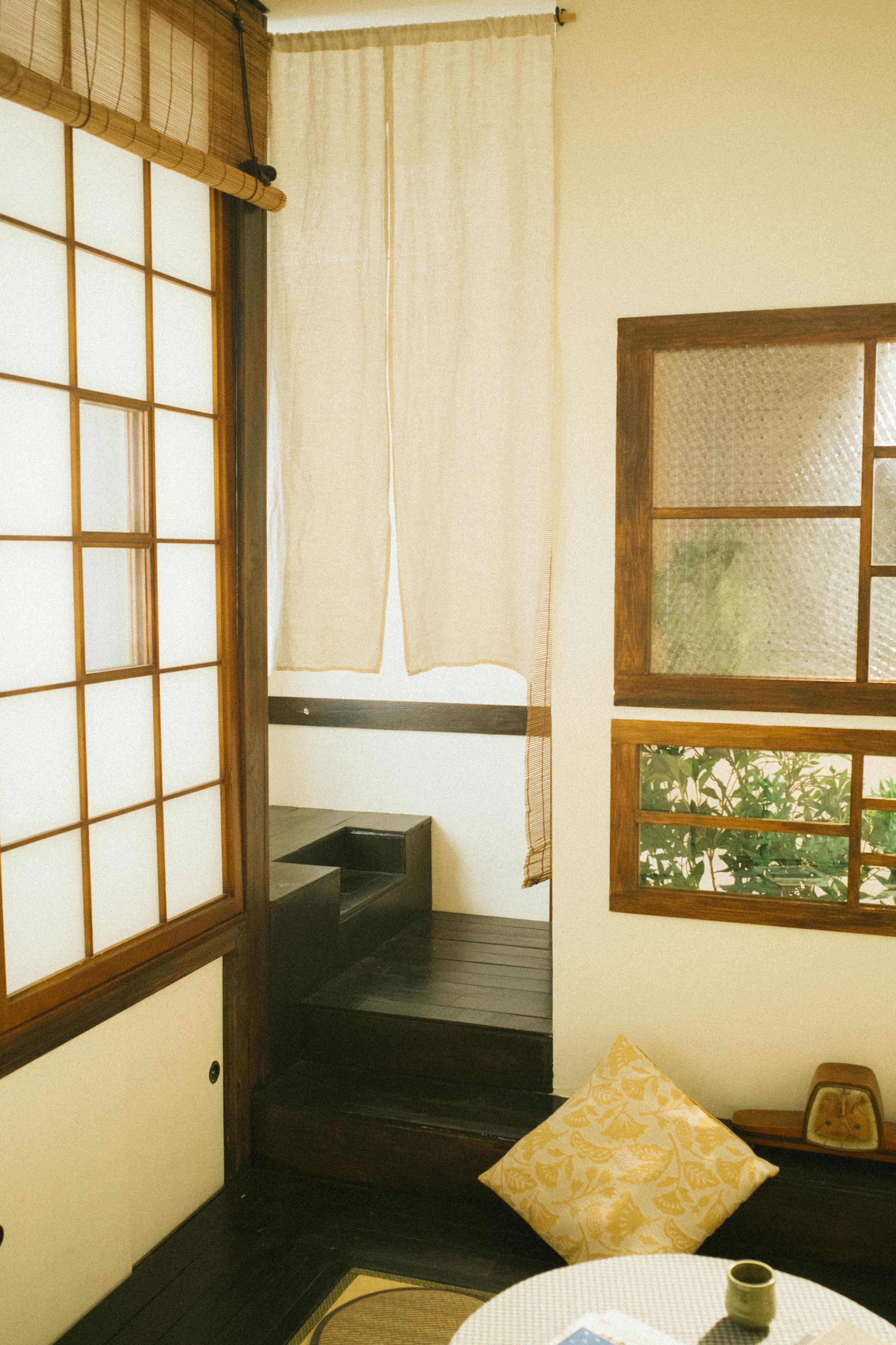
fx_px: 1307
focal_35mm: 35
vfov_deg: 54.4
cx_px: 448
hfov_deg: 37.9
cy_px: 672
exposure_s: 1/20
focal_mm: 18.3
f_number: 2.8
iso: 800
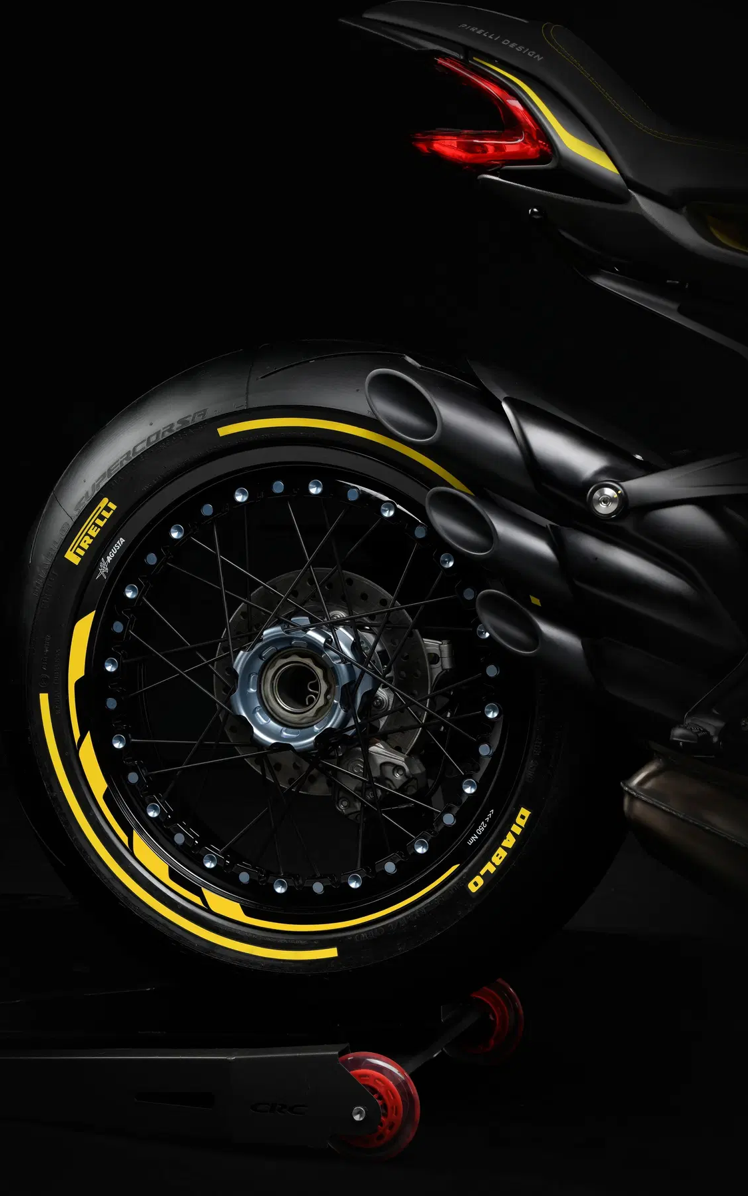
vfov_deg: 22.1
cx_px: 356
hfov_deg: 13.9
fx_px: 3065
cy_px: 597
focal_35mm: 94
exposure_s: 1/125
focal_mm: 92
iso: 31
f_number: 11
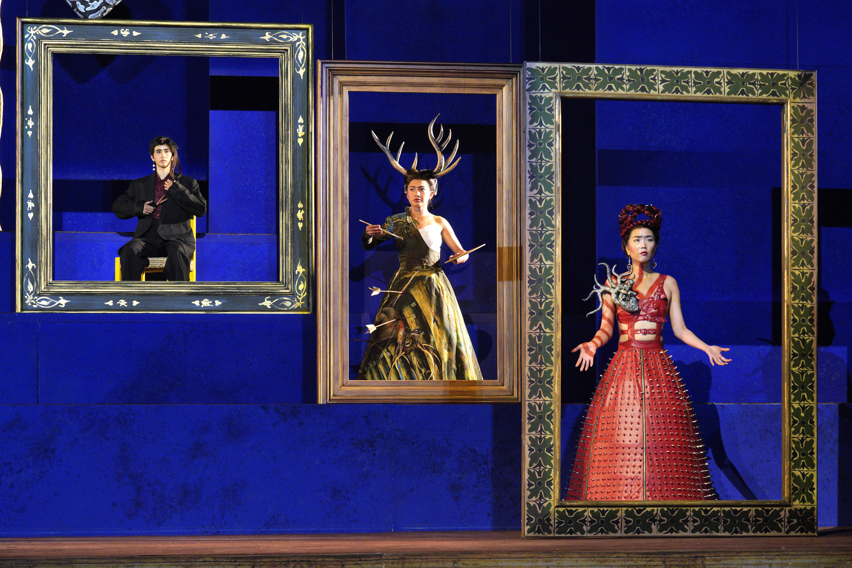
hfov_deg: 20.2
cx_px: 426
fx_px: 2390
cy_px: 284
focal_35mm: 101
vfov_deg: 13.6
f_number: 7.1
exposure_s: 1/60
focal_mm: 101
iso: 4000
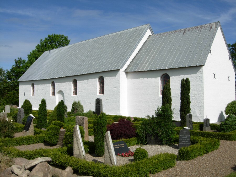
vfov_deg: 39.7
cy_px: 88
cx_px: 118
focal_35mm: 36
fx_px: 245
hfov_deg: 51.4
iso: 50
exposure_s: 1/395
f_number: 7.6
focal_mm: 7.5
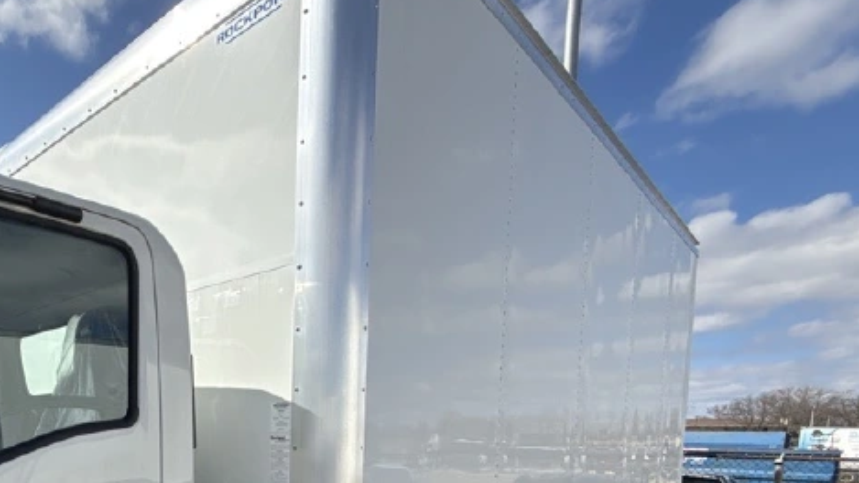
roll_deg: -0.9
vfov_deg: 39.4
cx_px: 143
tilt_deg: -5.1
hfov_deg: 64.0
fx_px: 592
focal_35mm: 26
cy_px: 478
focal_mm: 2.22
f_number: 2.2
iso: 50
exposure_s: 1/2092
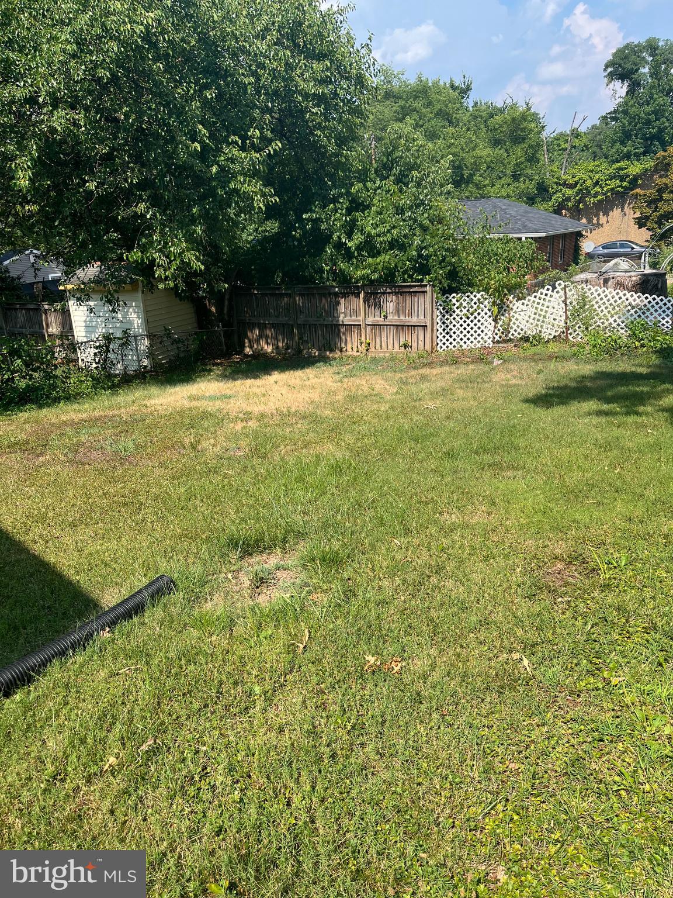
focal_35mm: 26
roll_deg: +3.3
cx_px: 336
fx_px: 674
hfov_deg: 53.1
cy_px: 449
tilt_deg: -19.9
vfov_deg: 67.3
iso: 50
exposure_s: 1/1992
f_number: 1.6
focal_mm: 5.1
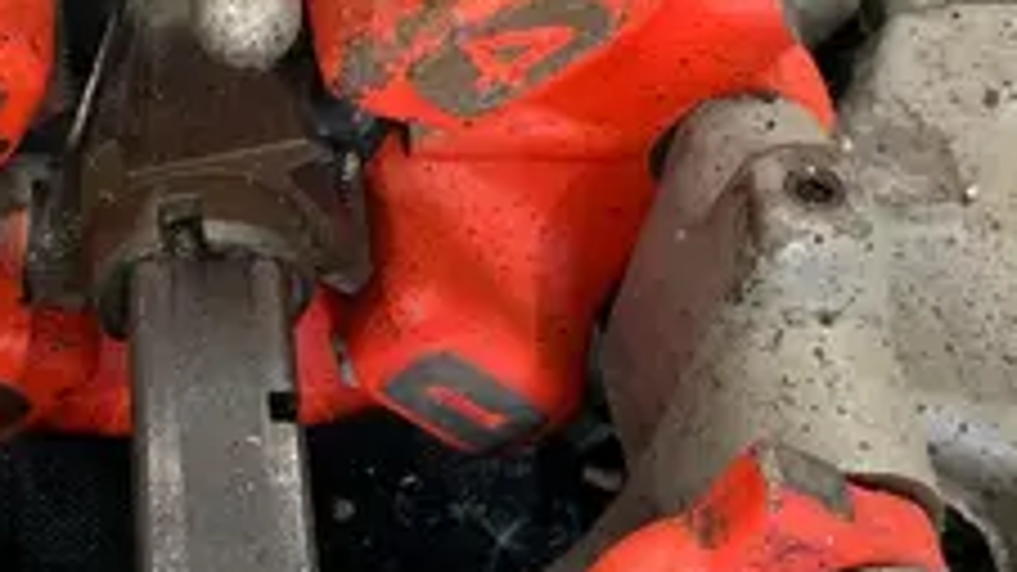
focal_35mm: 92
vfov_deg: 13.0
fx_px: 2480
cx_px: 184
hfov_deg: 22.8
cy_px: 20
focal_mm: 4.25
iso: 320
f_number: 1.8
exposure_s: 1/60
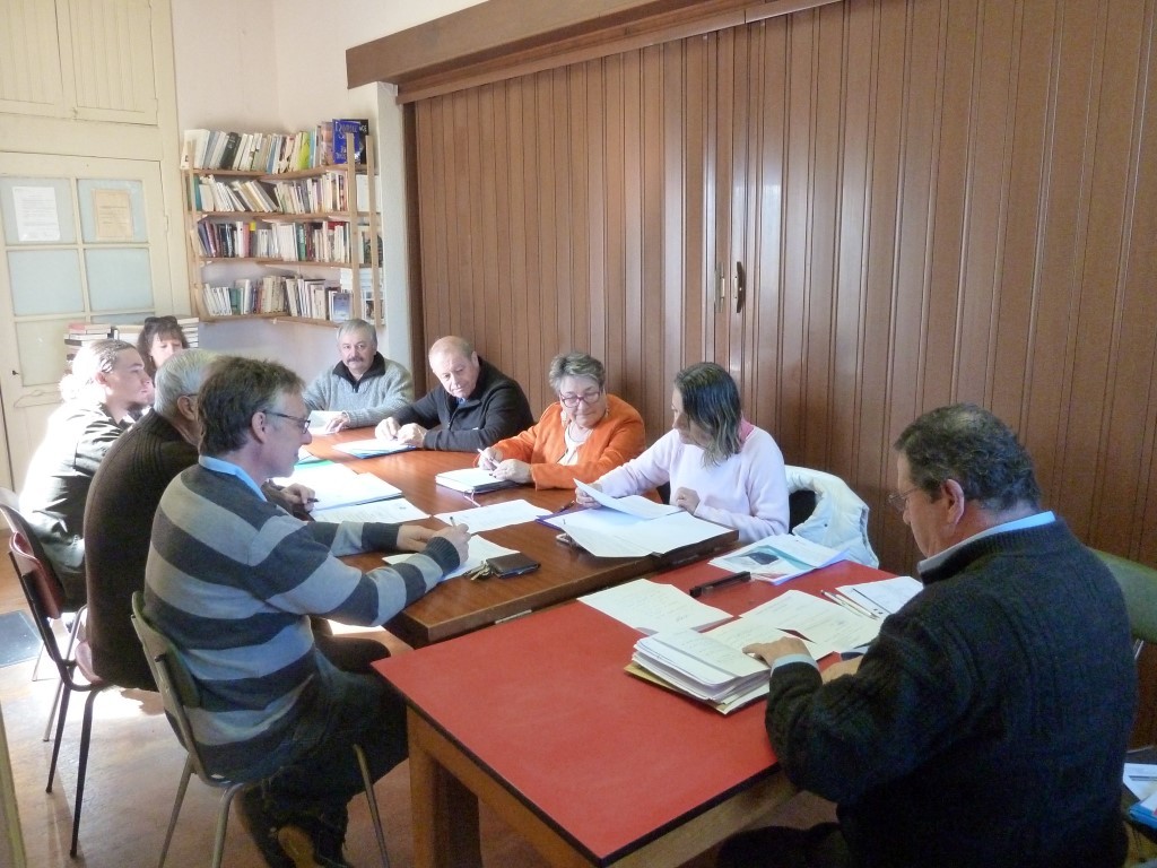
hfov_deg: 69.4
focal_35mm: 25
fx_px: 836
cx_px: 578
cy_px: 434
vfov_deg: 54.9
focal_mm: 4.1
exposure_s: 1/50
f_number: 3.3
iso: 800
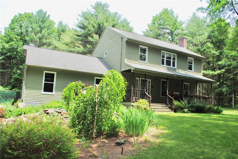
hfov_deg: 67.3
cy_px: 80
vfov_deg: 48.0
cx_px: 119
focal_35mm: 27
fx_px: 179
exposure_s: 1/200
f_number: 5.6
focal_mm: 18
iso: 100
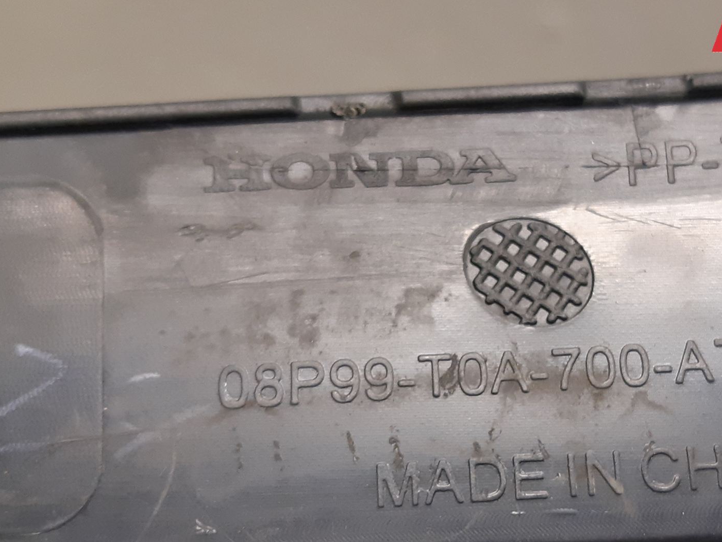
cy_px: 361
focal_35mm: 38
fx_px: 793
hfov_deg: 47.9
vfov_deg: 37.3
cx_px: 500
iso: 200
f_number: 1.7
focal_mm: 3.93
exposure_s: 1/50
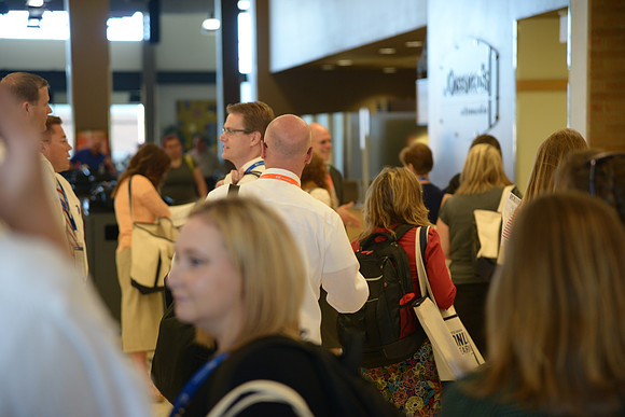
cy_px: 208
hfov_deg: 17.1
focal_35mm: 120
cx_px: 312
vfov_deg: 11.4
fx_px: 2084
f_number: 4
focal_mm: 120
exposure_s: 1/60
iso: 800
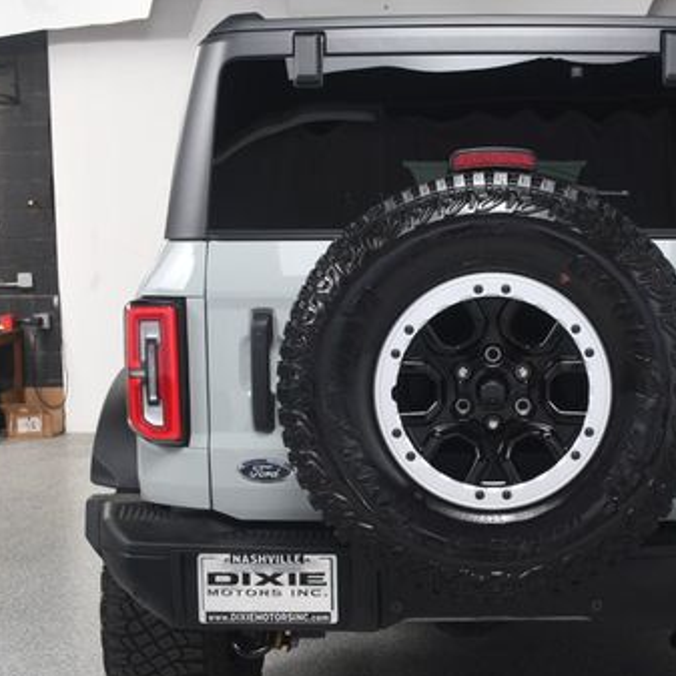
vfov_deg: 29.5
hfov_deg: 29.2
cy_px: 393
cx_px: 491
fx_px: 1281
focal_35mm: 58
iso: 100
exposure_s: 1/160
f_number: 9
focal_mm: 24
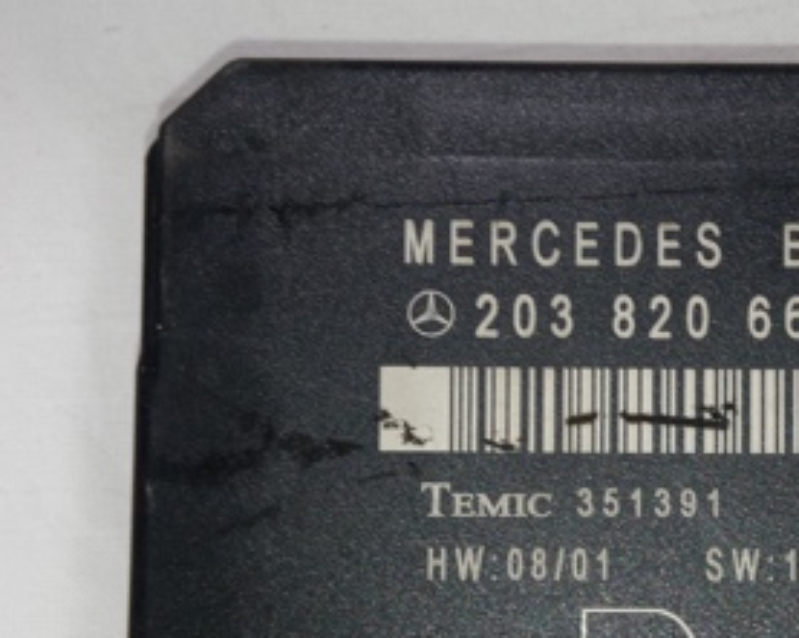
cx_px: 663
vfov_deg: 24.5
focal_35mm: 61
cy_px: 517
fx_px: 1441
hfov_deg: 30.1
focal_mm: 3.79
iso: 124
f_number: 2.2
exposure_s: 1/33.3
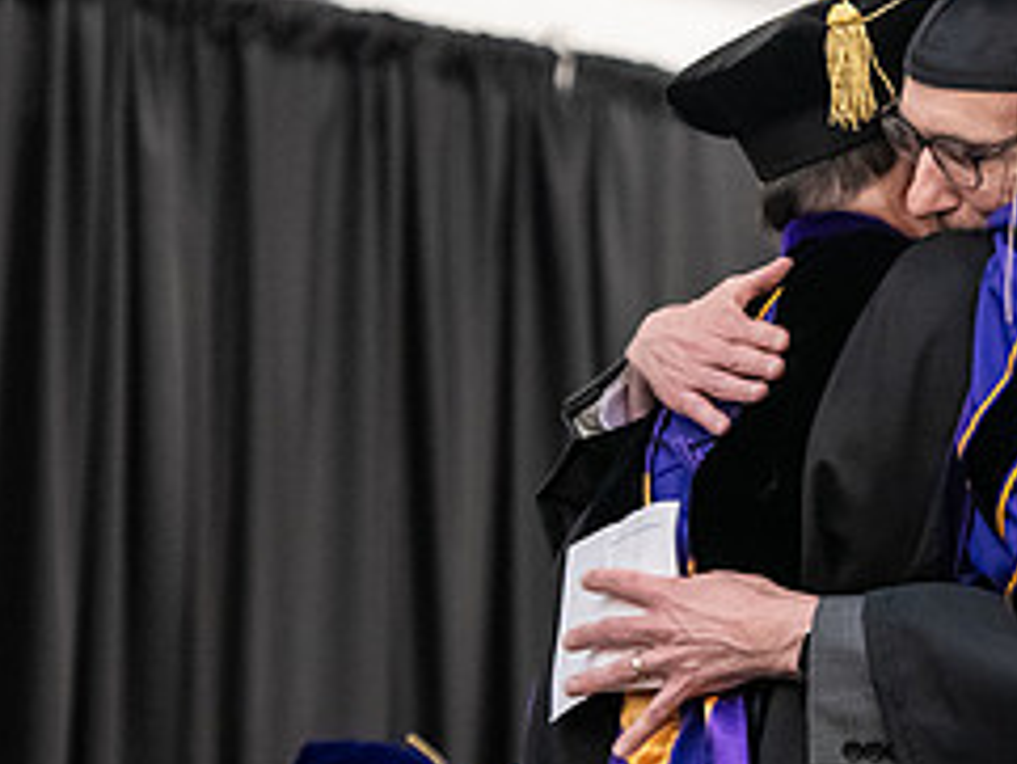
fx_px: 8172
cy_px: 331
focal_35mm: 278
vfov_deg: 5.4
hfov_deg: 7.1
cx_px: 1000
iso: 3200
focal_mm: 120
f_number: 3.2
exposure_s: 1/200
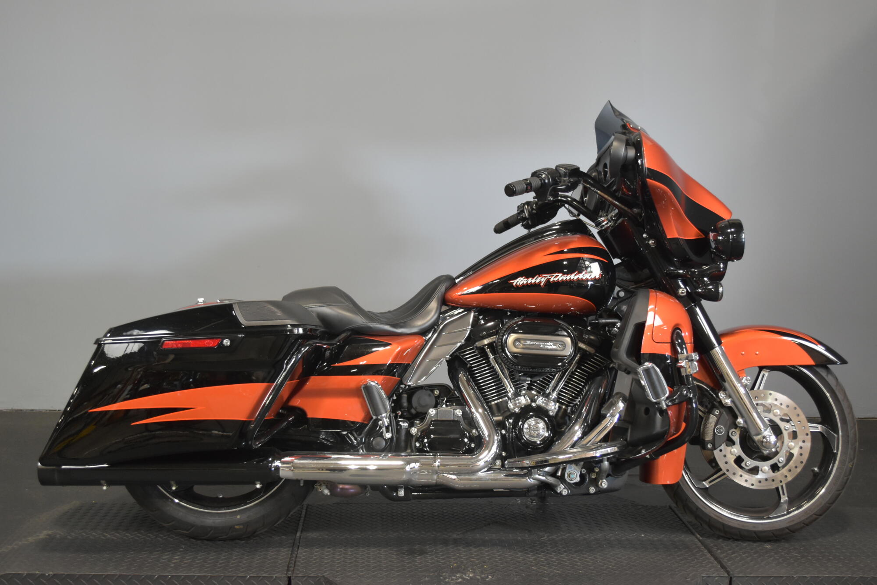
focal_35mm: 42
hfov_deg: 46.4
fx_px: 1023
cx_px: 438
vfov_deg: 31.9
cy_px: 292
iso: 1250
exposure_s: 1/30
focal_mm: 28
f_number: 4.5
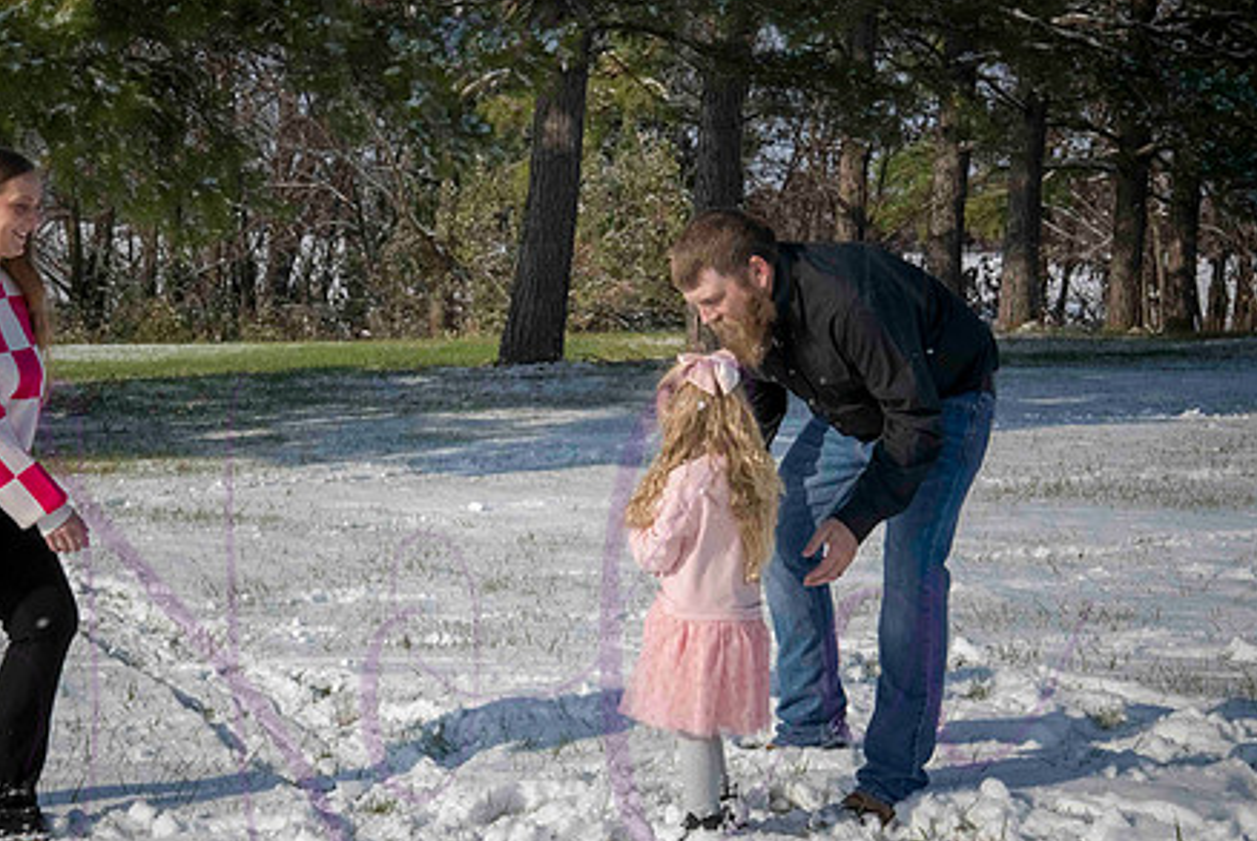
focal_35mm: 86
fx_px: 3006
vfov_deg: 15.9
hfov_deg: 23.6
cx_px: 519
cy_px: 418
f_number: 22
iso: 800
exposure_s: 1/800
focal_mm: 65
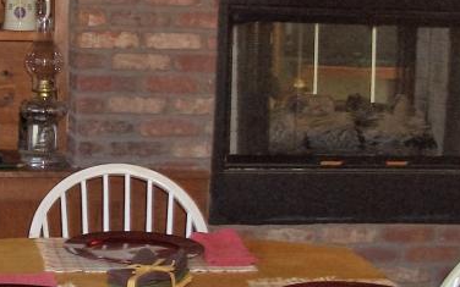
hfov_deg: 20.5
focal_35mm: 101
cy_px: 111
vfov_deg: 12.9
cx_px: 131
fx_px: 1266
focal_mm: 5.8
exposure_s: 1/60
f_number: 2.6
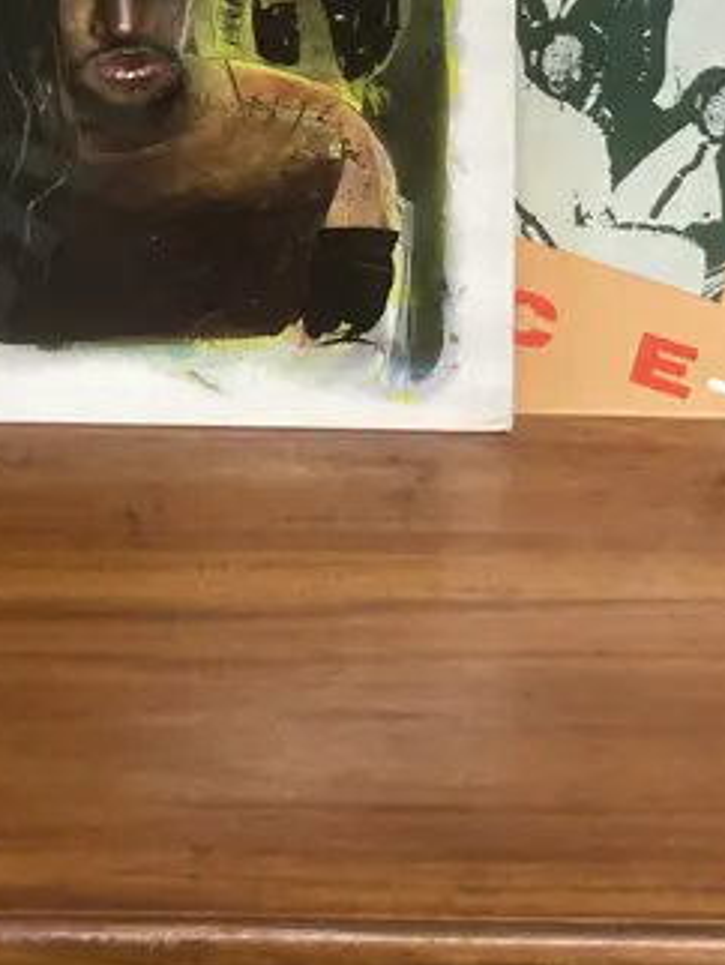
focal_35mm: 89
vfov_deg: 20.6
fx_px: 2482
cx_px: 315
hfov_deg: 16.6
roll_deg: +0.5
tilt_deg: -17.8
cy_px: -195
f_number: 1.8
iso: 100
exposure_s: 1/50
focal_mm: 3.99
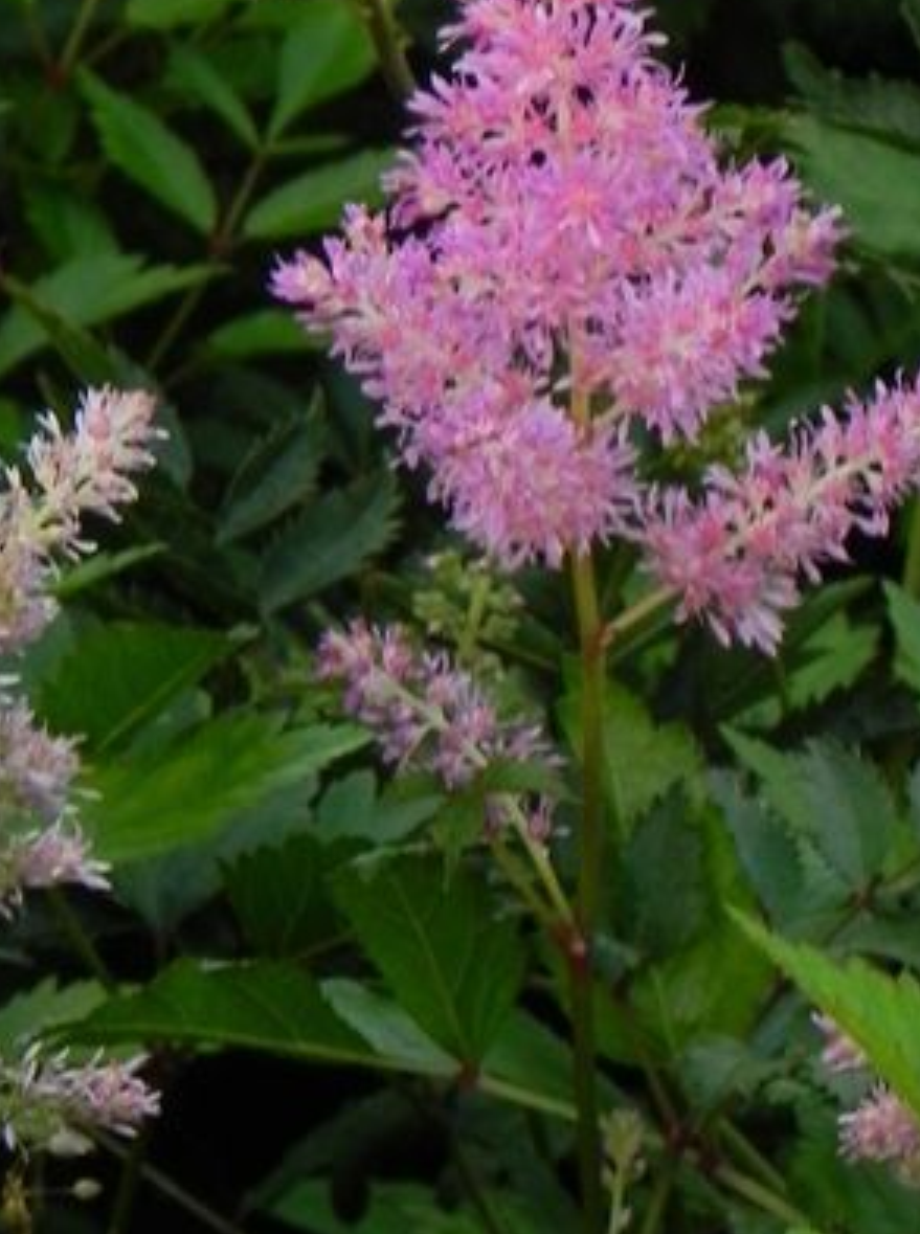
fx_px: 15367
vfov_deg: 4.6
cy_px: 104
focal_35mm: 432
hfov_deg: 3.4
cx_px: 215
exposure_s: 1/25
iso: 160
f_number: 5
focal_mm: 37.7
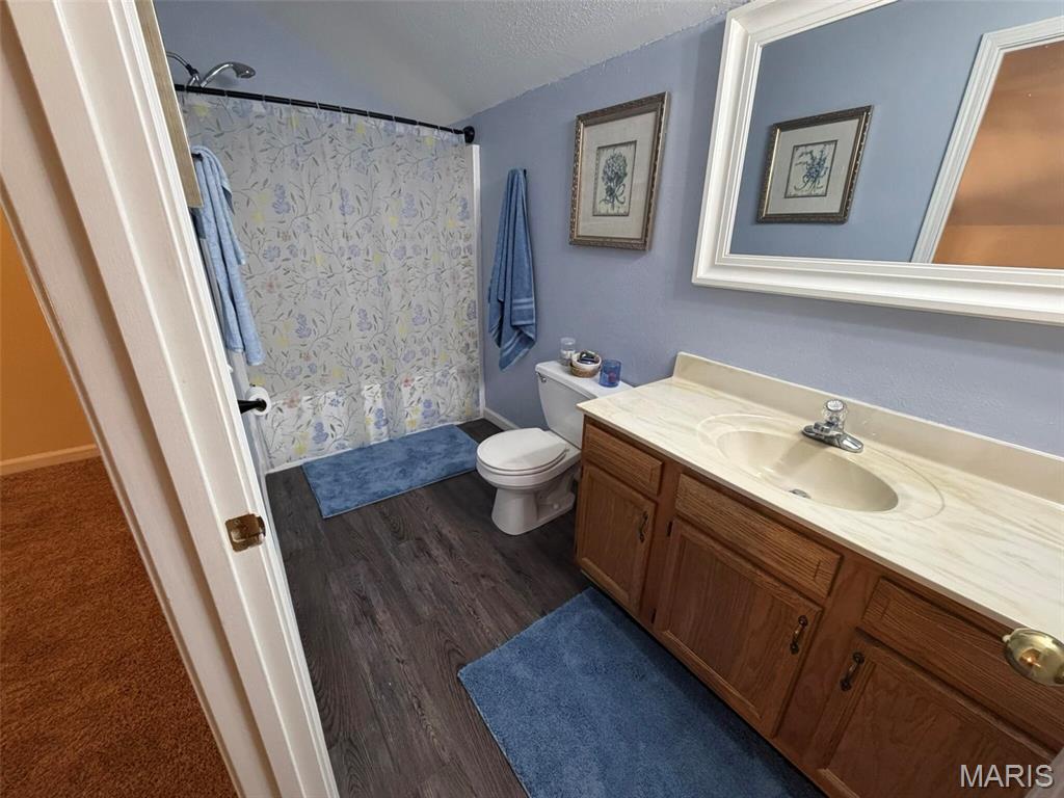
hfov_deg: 102.1
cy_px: 399
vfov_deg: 85.7
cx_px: 532
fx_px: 430
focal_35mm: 14
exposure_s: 1/120
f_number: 2.2
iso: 320
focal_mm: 2.22
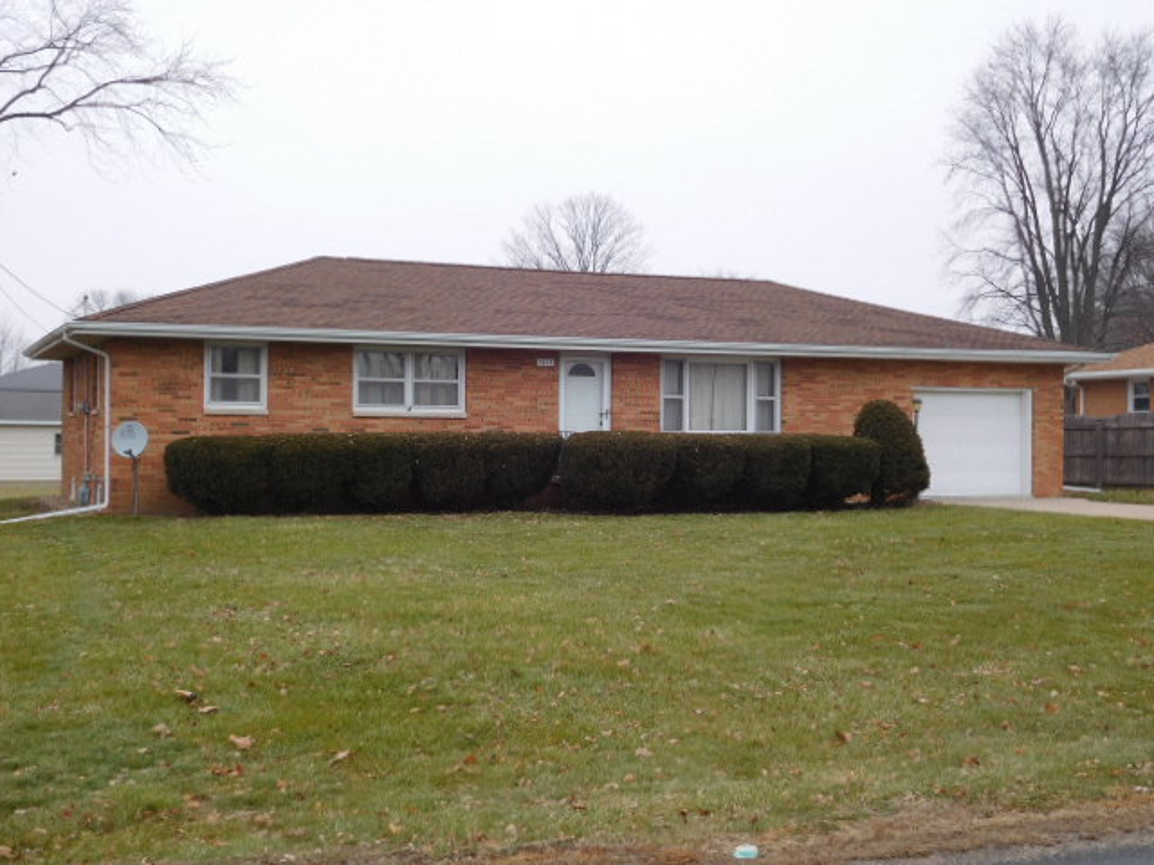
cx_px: 577
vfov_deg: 32.2
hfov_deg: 42.1
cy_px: 432
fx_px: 1500
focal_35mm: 45
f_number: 4
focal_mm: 8
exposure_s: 1/100
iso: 125
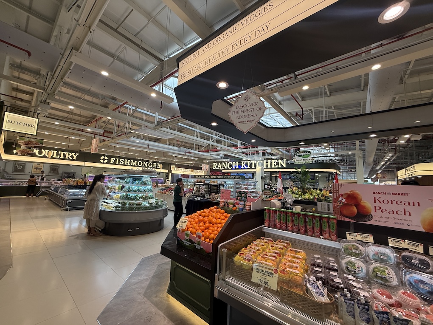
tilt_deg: +6.5
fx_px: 175
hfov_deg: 102.1
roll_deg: -2.4
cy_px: 162
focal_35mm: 14
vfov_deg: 85.7
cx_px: 216
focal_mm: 2.22
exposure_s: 1/100
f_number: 2.2
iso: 125
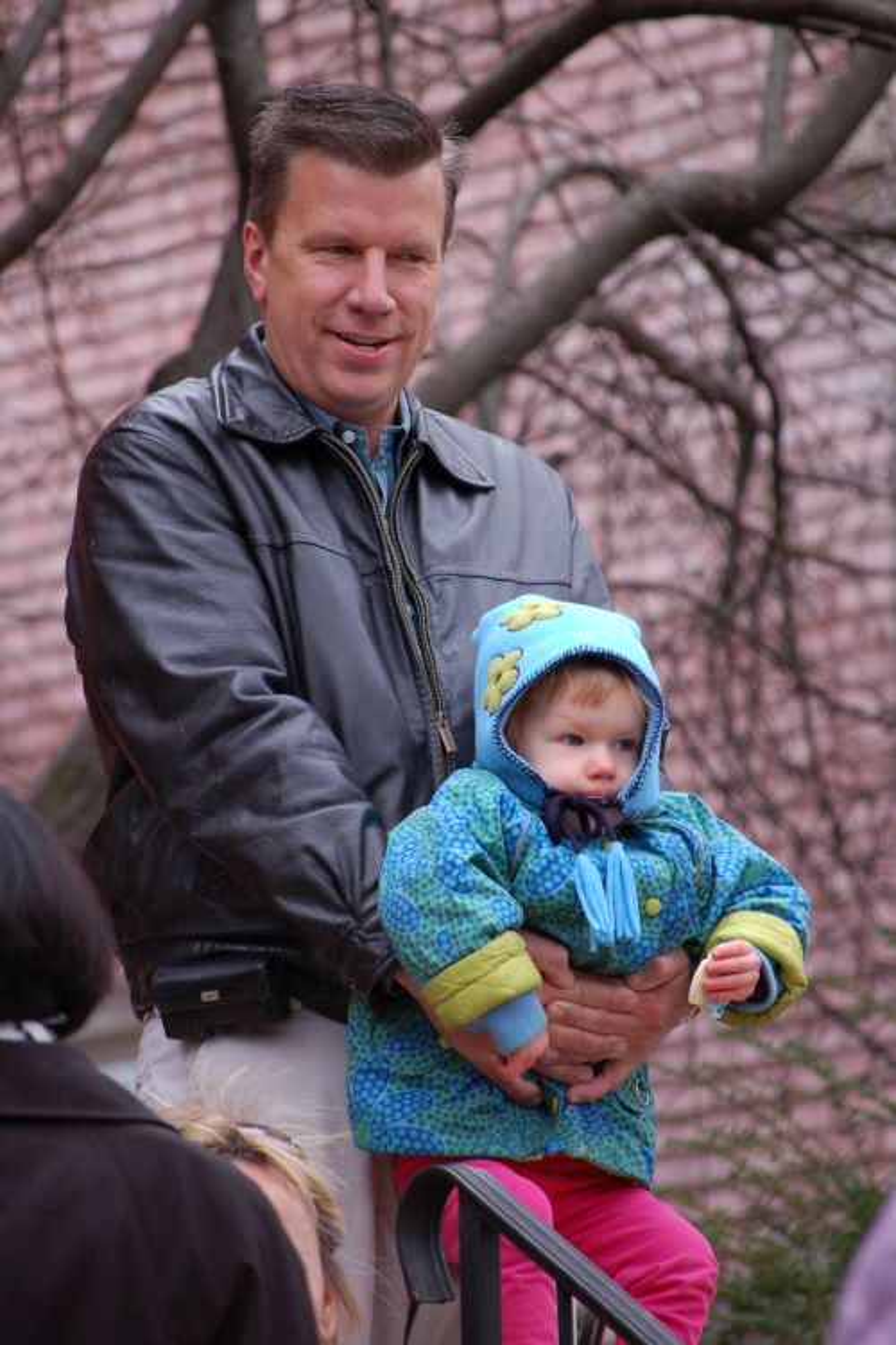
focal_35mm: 248
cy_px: 672
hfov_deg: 5.6
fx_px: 9239
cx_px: 448
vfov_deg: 8.3
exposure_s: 1/250
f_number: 5.3
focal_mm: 165
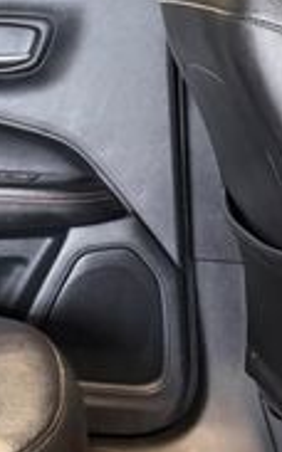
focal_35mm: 89
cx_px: -369
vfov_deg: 23.3
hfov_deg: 12.1
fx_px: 1097
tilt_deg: -13.0
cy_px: 225
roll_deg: +3.5
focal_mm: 6.76
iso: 1000
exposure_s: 1/40
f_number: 1.78
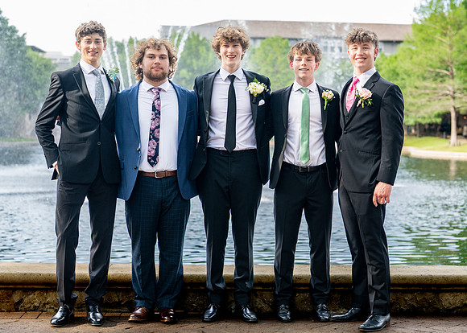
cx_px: 267
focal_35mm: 71
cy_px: 170
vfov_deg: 20.2
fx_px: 938
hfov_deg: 27.9
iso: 250
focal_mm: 50
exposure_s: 1/320
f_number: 2.5
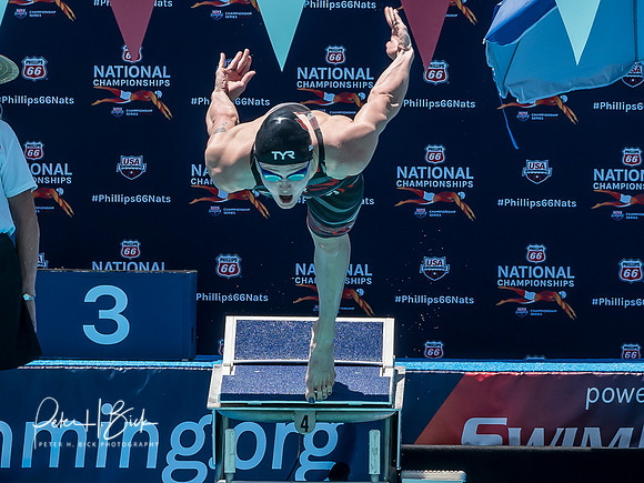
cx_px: 317
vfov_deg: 1.6
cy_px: 234
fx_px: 17624
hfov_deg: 2.1
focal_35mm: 947
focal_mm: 200
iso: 250
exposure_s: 1/1000
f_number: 6.3
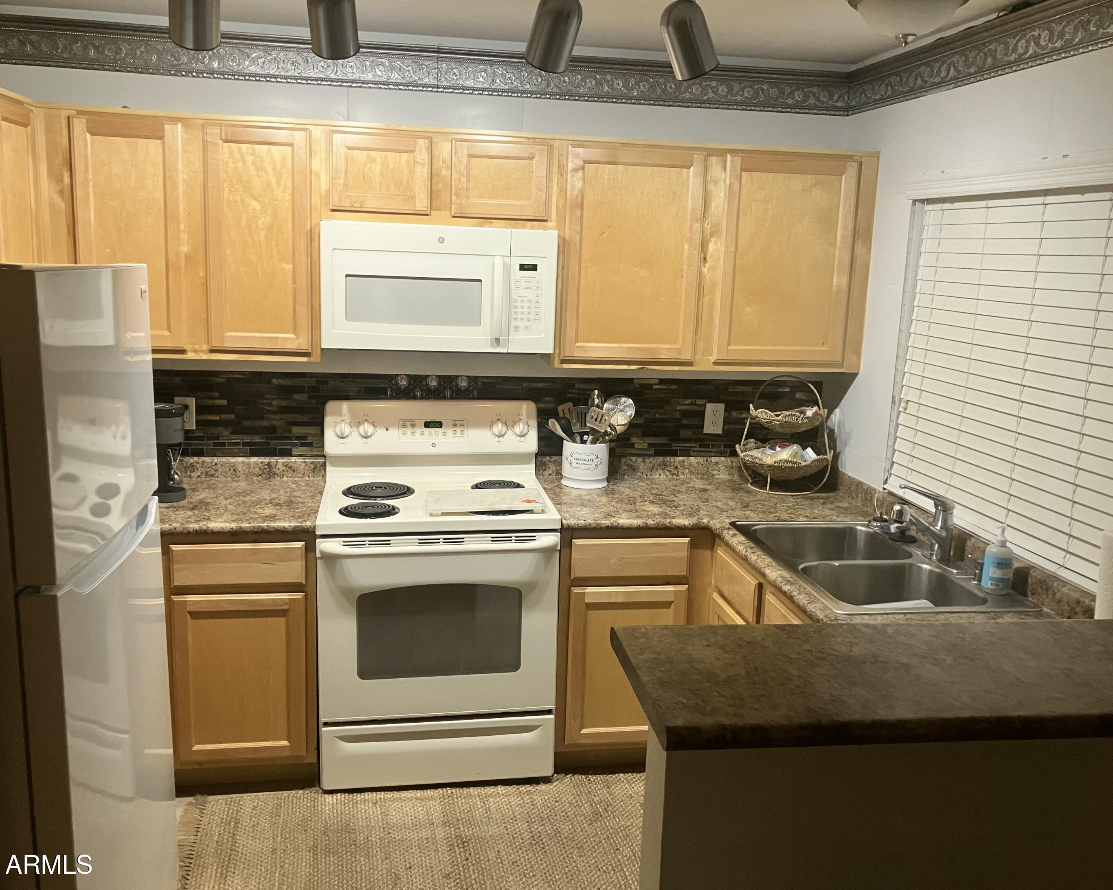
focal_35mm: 30
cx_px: 549
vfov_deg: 48.5
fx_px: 988
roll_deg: -2.2
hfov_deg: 58.8
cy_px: 449
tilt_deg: -10.0
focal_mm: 3.99
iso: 200
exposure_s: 1/60
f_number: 1.8
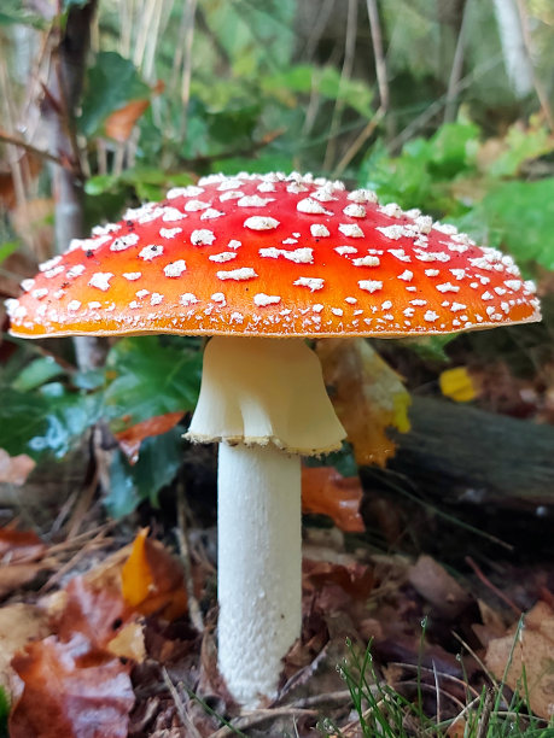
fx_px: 512
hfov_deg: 56.8
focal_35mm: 24
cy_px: 369
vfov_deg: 71.6
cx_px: 277
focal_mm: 5.23
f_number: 1.8
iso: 125
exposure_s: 1/50
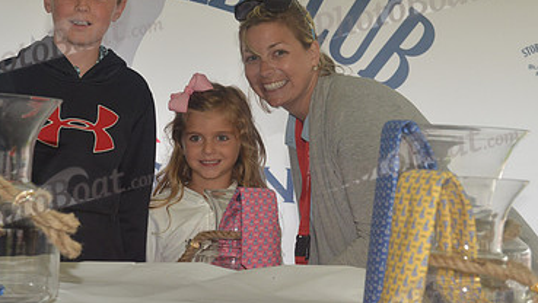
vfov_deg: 11.9
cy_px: 101
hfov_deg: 20.9
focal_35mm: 102
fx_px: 1456
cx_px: 239
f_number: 8
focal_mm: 62
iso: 1600
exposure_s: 1/80
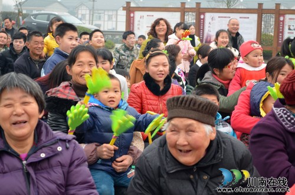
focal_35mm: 82
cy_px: 98
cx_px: 148
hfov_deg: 24.7
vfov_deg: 16.5
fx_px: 675
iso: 800
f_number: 5.6
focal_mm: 55
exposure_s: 1/100
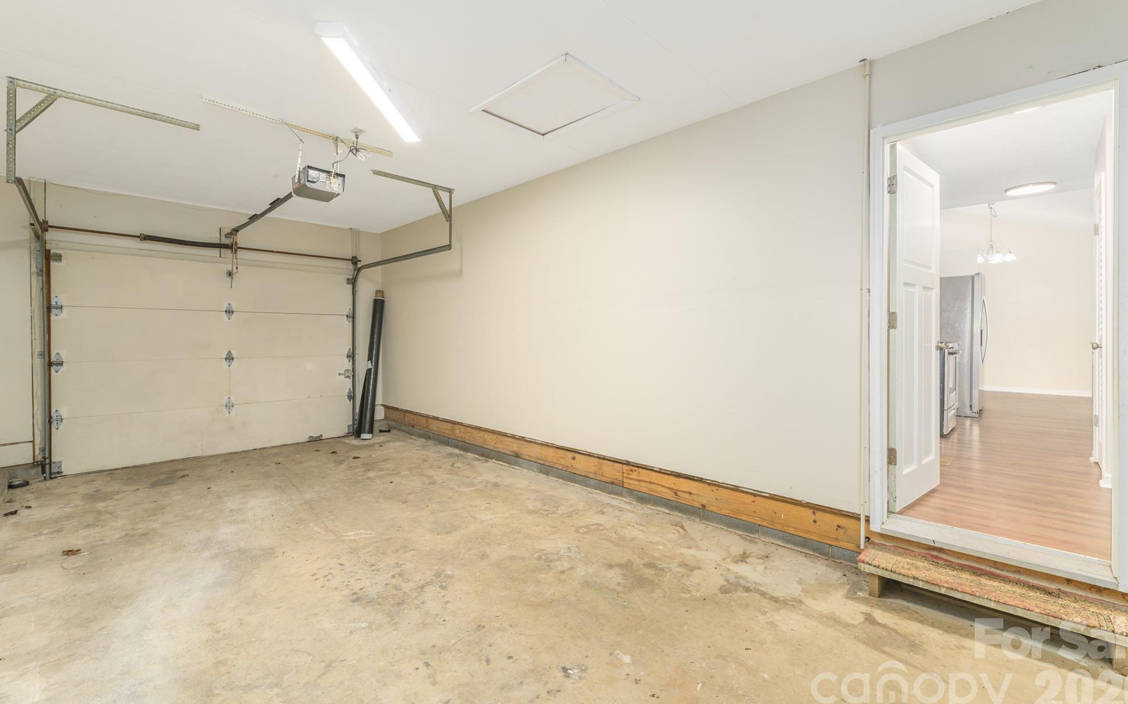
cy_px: 337
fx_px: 461
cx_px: 566
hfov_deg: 101.5
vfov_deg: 74.7
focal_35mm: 15
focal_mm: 14
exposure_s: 1/125
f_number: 8
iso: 320
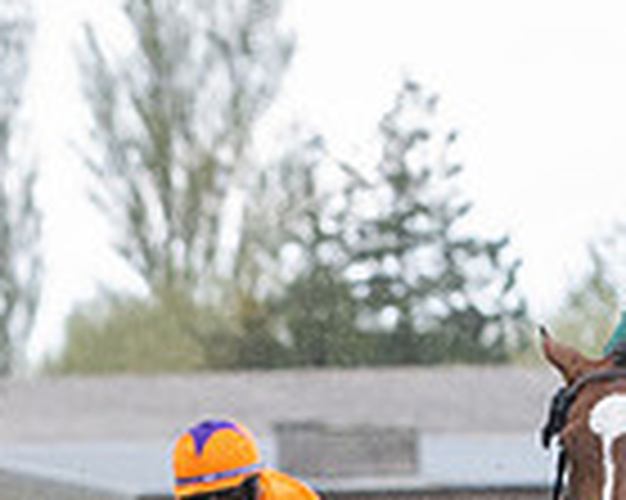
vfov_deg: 2.3
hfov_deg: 2.9
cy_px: 718
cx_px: -585
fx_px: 12182
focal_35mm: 658
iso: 1600
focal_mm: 112
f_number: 4.5
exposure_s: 1/1600
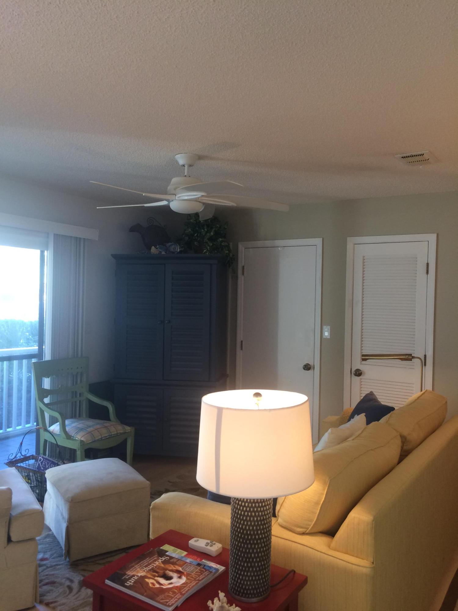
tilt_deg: -0.8
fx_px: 512
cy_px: 306
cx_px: 229
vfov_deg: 61.7
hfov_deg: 48.2
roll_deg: -0.8
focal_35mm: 29
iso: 64
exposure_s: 1/30
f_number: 2.2
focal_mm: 4.15
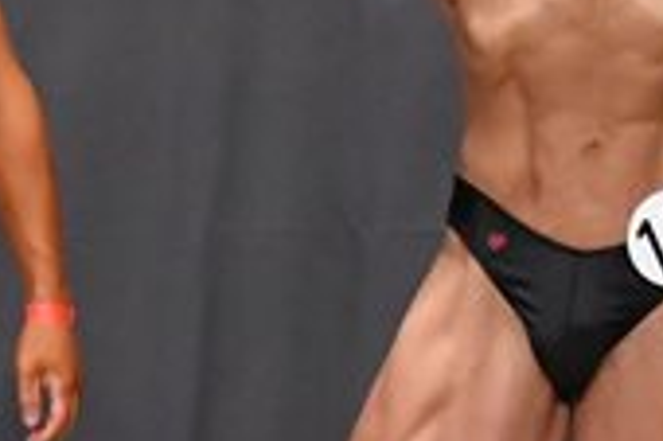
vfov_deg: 1.6
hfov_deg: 2.4
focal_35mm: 851
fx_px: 15657
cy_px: 343
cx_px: 294
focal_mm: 125
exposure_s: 1/400
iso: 6400
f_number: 5.6
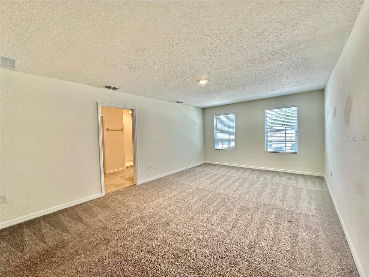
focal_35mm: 14
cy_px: 138
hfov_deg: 102.1
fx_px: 149
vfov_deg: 85.7
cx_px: 184
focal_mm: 2.22
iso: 160
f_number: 2.2
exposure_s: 1/120
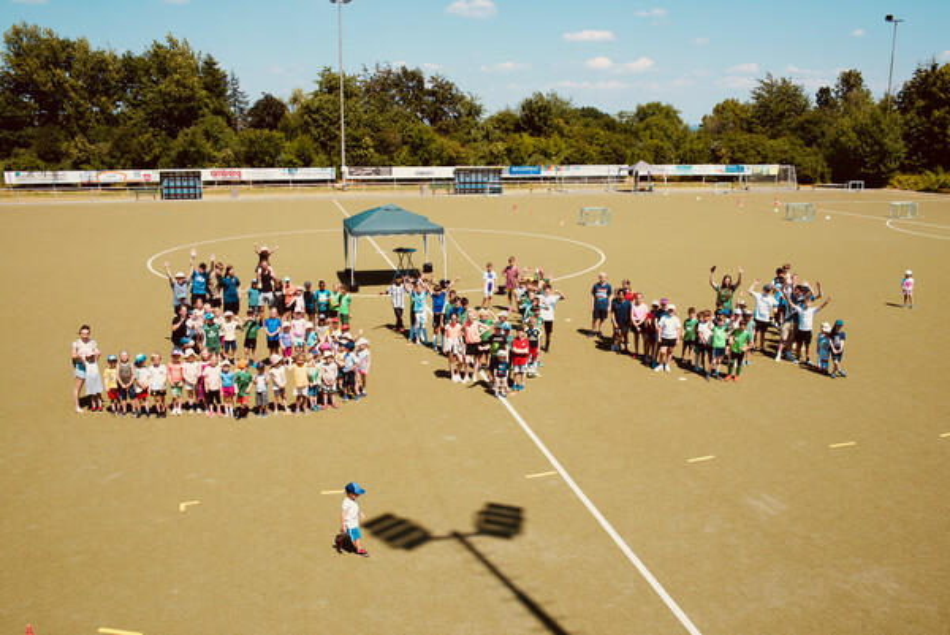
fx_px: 845
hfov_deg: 58.7
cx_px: 475
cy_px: 318
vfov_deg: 41.2
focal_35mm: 32
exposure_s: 1/250
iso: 100
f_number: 8
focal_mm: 32
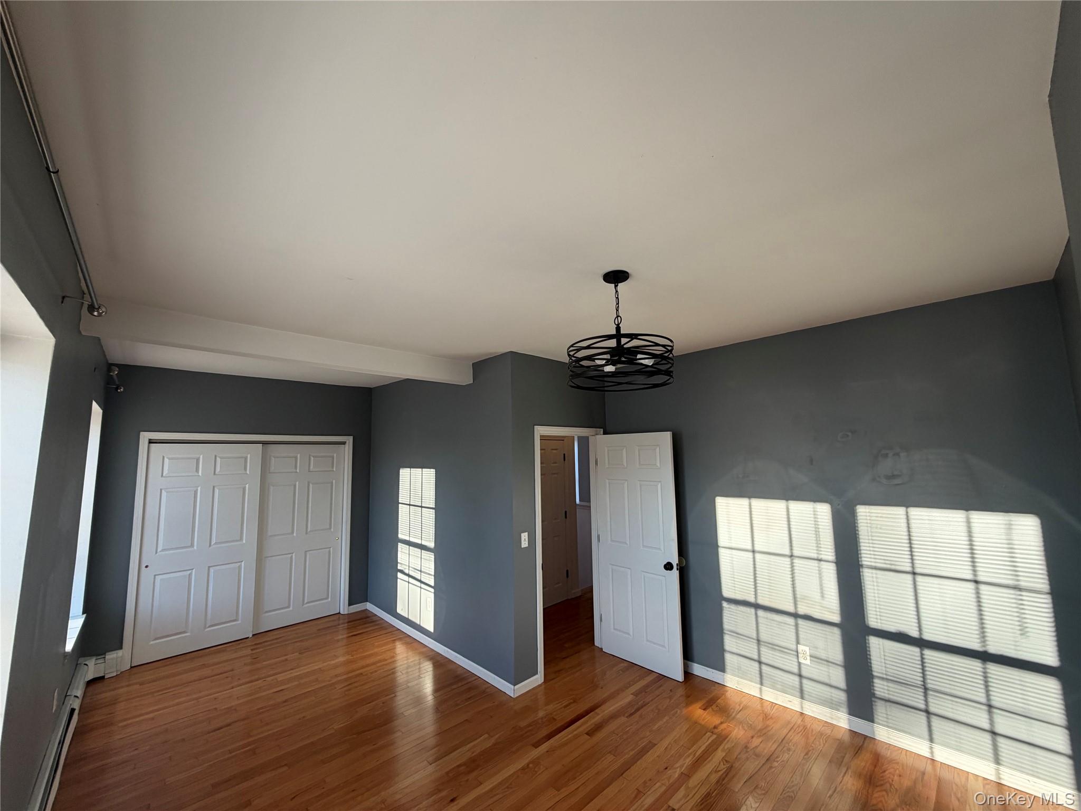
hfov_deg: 102.1
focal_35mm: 14
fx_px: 437
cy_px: 406
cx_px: 540
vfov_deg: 85.7
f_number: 2.2
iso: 50
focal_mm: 2.22
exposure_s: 1/121
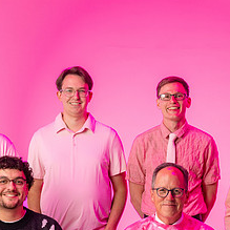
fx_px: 880
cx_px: 155
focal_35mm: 117
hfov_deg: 14.9
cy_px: 193
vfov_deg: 14.8
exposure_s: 1/320
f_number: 4
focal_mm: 52
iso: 640
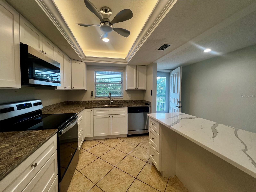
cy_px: 96
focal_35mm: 13
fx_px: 96
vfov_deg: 89.9
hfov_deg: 106.2
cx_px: 128
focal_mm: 1.57
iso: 80
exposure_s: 1/120
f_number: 1.8
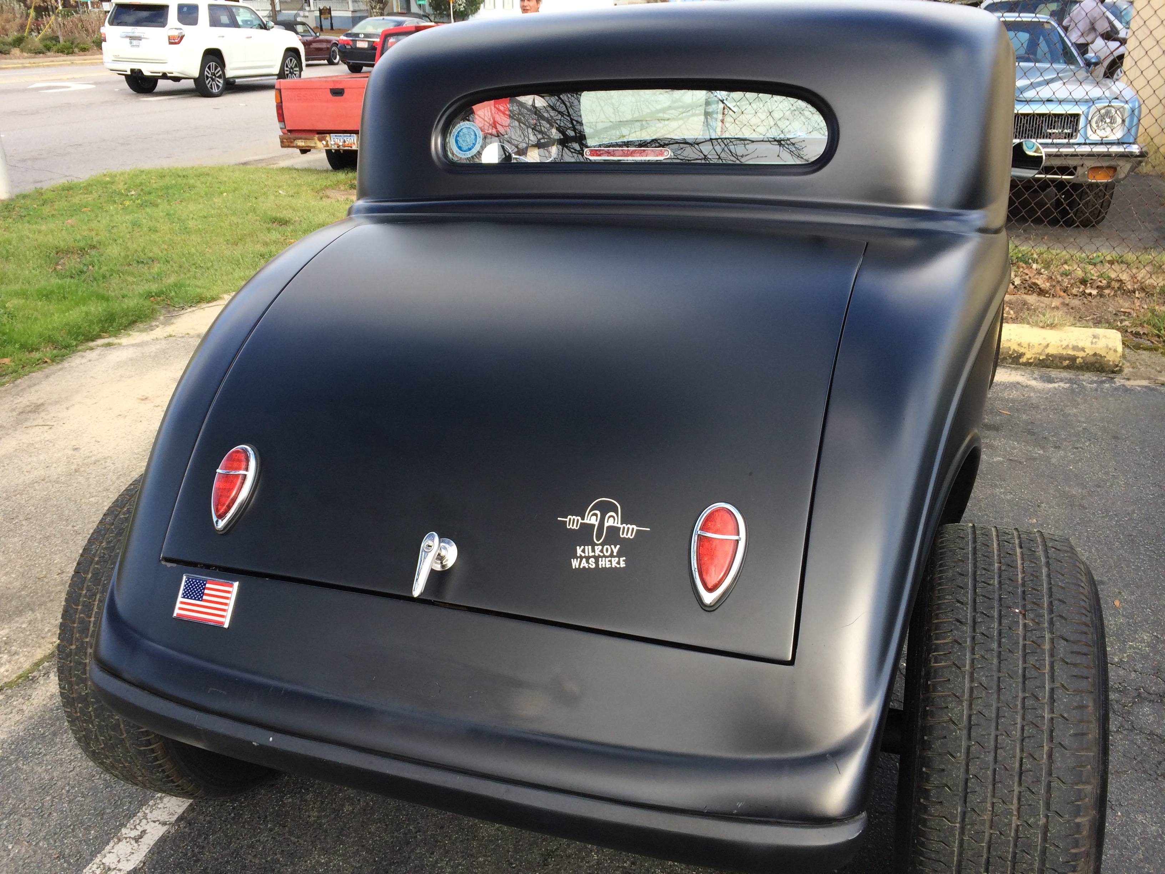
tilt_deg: -22.8
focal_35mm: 29
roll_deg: -0.1
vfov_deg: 48.2
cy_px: 437
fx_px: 976
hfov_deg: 61.7
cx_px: 582
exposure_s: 1/477
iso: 32
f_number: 2.2
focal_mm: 4.15
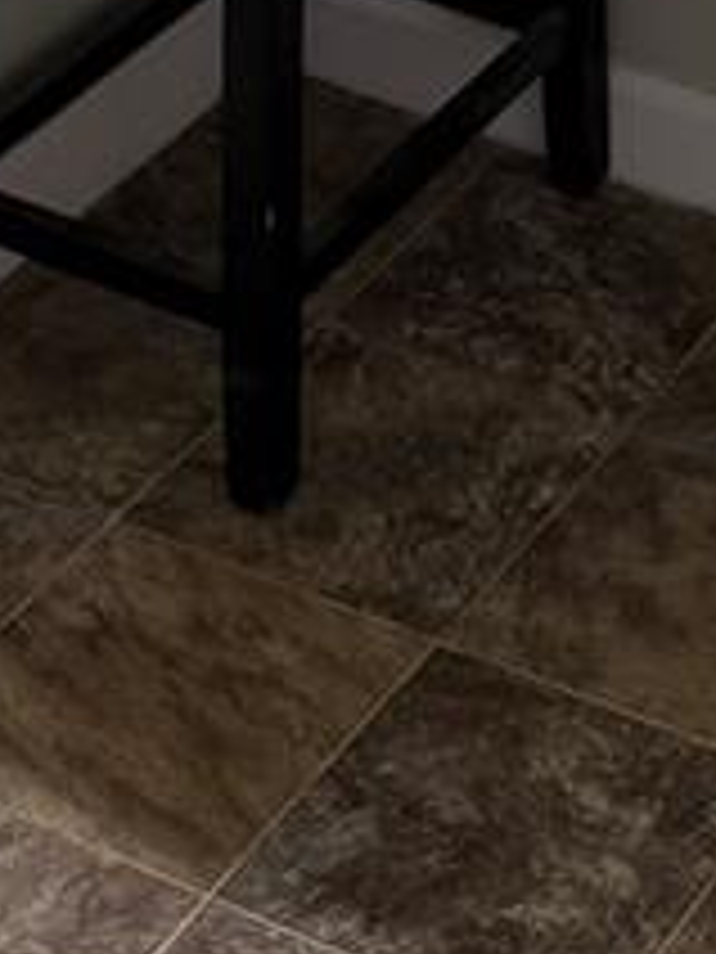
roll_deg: -0.6
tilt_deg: -13.0
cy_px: -1112
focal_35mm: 136
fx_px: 3751
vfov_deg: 12.3
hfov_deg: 10.9
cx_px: 545
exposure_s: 1/120
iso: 125
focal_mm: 6.76
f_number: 1.78
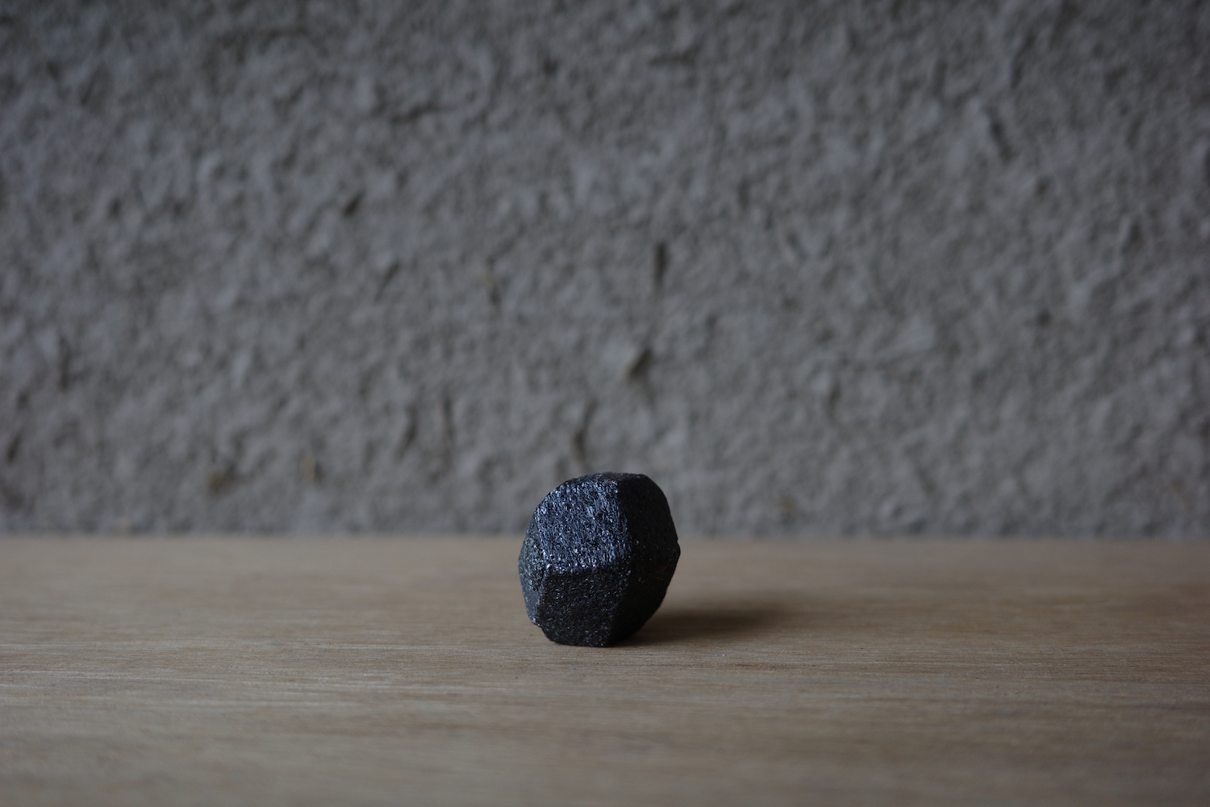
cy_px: 404
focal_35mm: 40
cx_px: 605
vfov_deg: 33.4
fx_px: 1344
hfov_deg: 48.5
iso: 200
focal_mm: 26
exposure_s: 1/100
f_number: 2.8
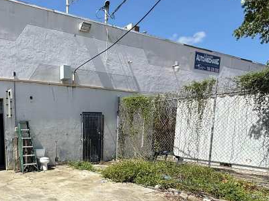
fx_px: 218
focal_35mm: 28
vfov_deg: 47.2
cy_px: 159
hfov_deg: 57.8
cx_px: 47
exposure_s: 1/1848
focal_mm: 2.22
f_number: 2.2
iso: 50
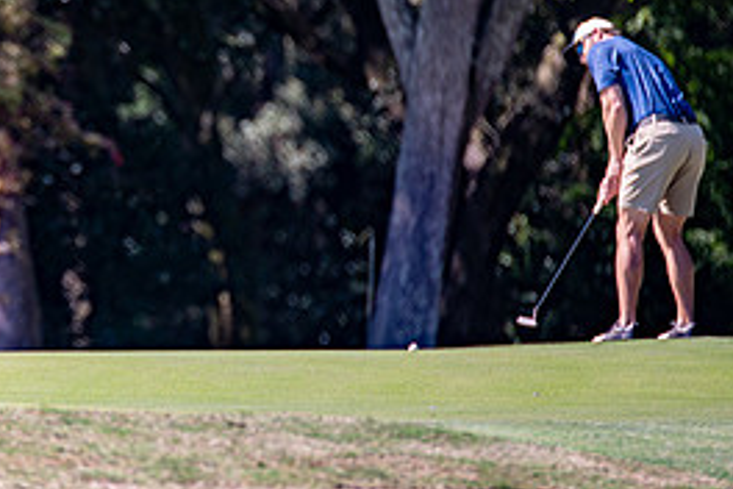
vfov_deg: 2.8
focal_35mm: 486
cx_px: 27
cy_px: 186
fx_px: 9895
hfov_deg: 4.2
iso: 100
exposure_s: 1/1000
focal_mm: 200
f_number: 2.8
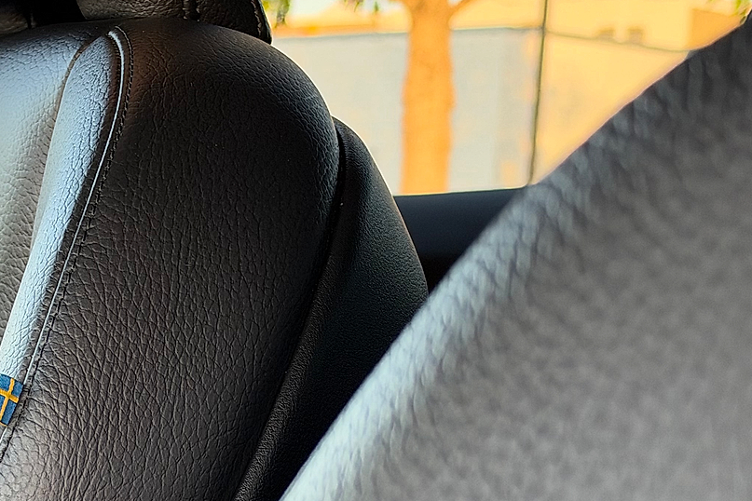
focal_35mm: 99
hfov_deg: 20.1
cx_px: 40
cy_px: 512
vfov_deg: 13.6
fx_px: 2068
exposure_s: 1/80
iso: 125
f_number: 1.8
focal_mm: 6.93
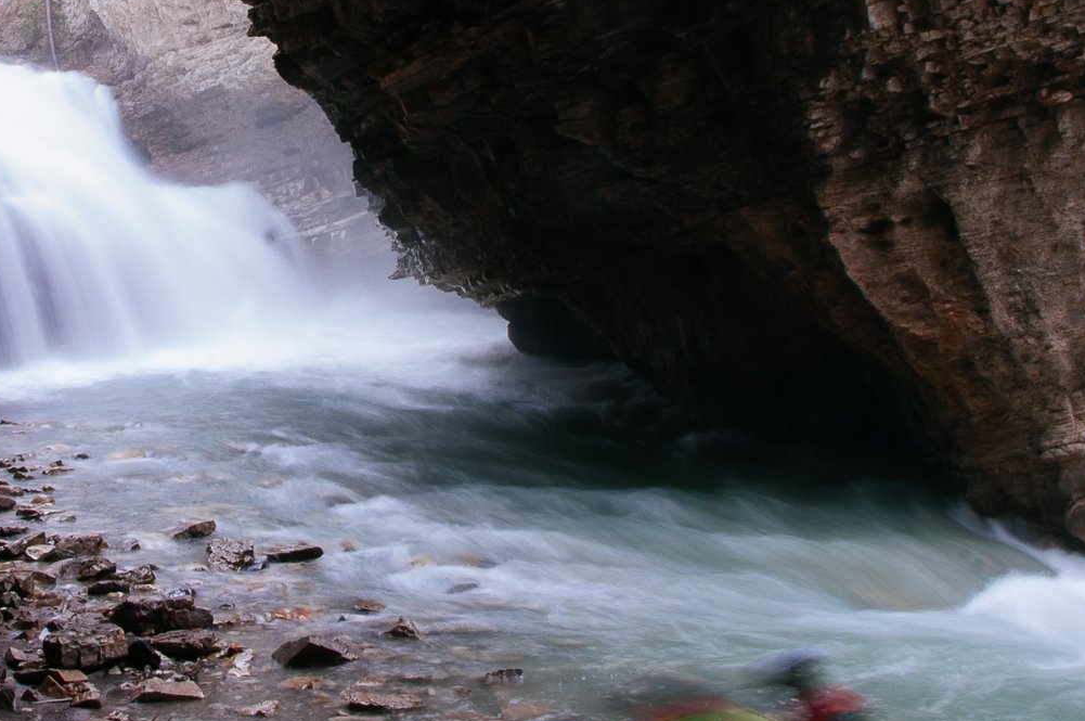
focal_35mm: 65
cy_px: 111
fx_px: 1957
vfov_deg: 20.6
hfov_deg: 30.8
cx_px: 390
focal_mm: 18
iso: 100
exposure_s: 1/1.67
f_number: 22
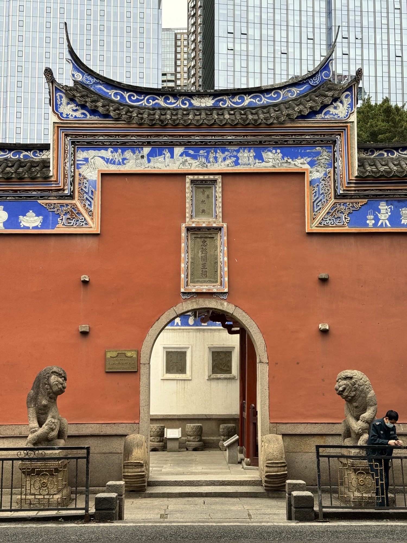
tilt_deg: +6.4
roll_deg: -0.1
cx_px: 204
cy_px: 272
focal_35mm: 48
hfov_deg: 30.3
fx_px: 752
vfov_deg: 39.7
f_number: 1.78
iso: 64
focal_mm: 6.76
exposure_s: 1/301
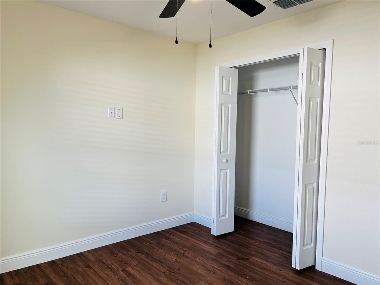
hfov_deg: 67.3
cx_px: 190
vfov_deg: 53.1
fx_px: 285
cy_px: 142
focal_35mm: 26
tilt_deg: -4.1
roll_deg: -0.1
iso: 64
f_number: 1.6
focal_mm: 5.1
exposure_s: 1/120
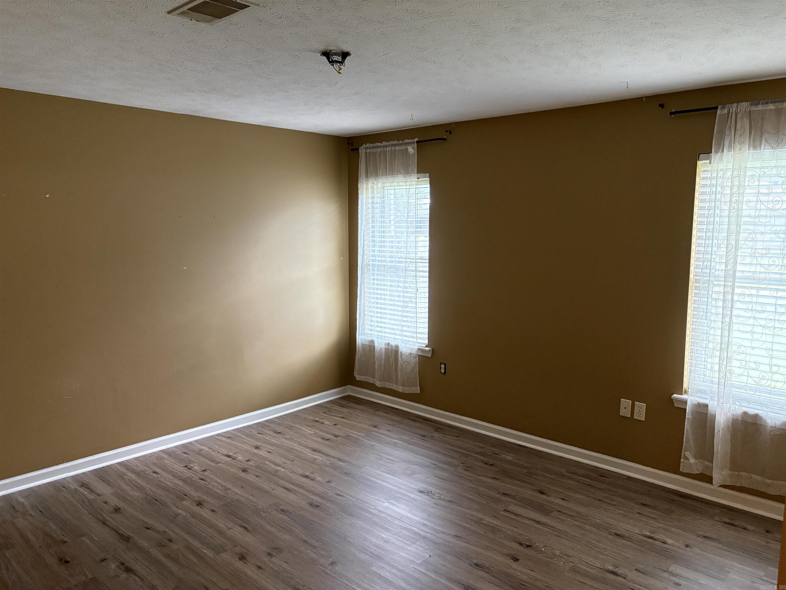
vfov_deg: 53.1
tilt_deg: -6.9
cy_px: 295
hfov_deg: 67.3
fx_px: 590
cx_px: 393
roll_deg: -0.1
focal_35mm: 26
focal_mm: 5.96
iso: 400
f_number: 1.6
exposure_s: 1/60
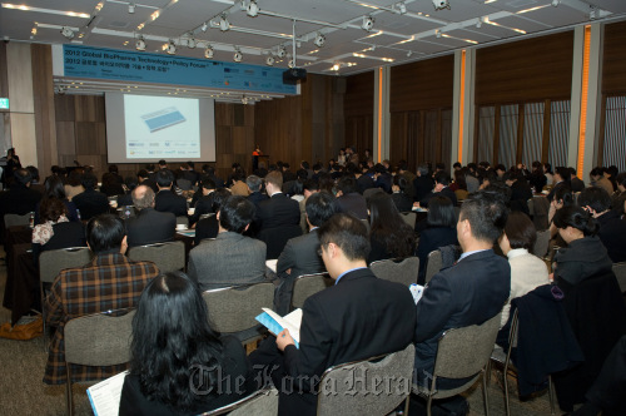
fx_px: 443
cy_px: 208
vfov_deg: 50.3
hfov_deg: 70.5
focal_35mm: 26
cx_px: 313
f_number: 4.5
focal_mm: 17
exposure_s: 1/30
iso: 320
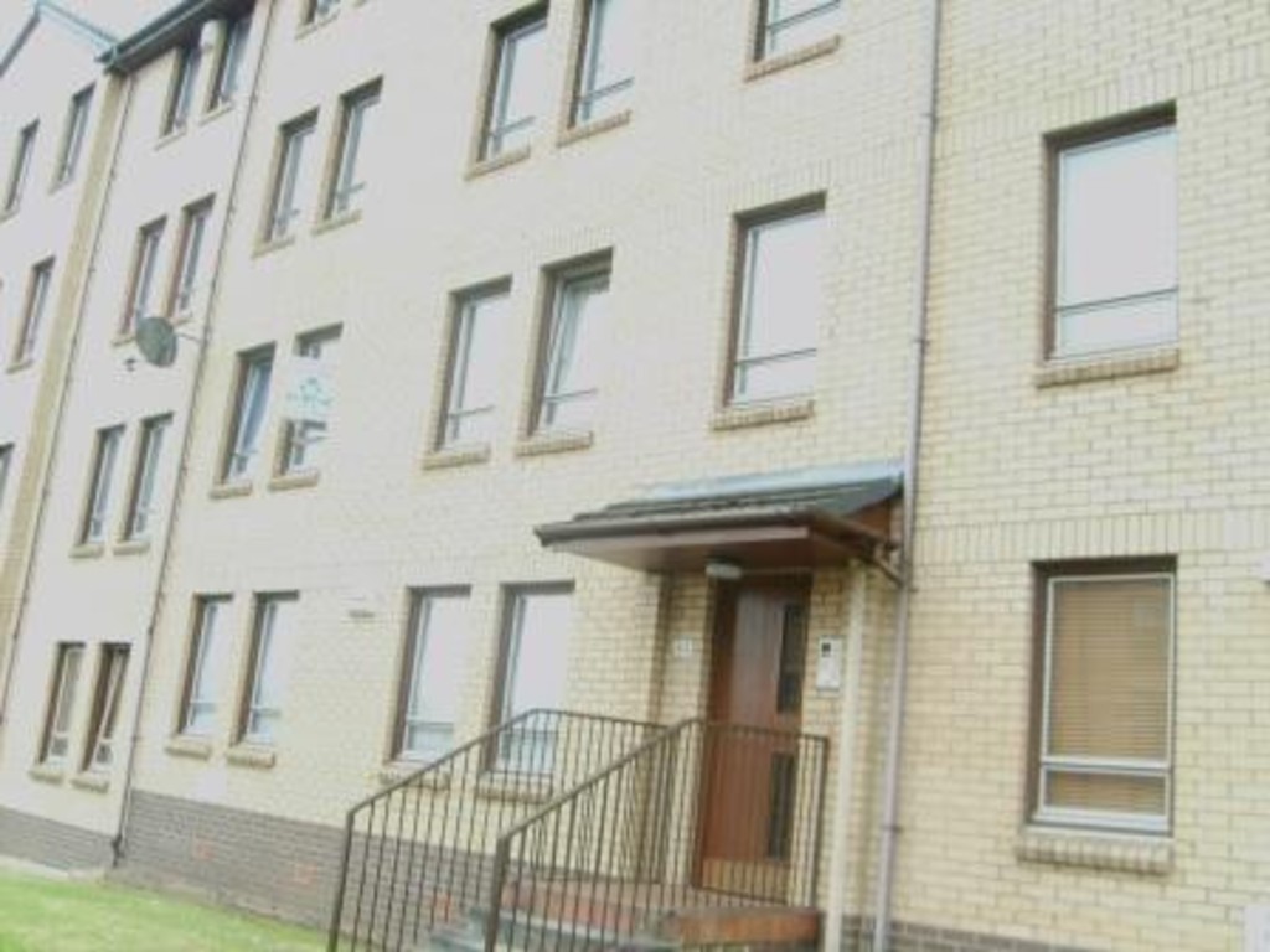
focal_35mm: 35
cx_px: 635
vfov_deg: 40.7
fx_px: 1284
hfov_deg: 52.6
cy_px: 476
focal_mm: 5.8
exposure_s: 1/30
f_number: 2.8
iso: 50
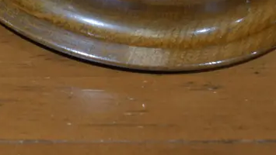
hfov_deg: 13.4
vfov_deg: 7.6
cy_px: -57
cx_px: -39
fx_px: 1149
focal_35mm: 157
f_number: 5.3
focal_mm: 25
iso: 1000
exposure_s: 1/60
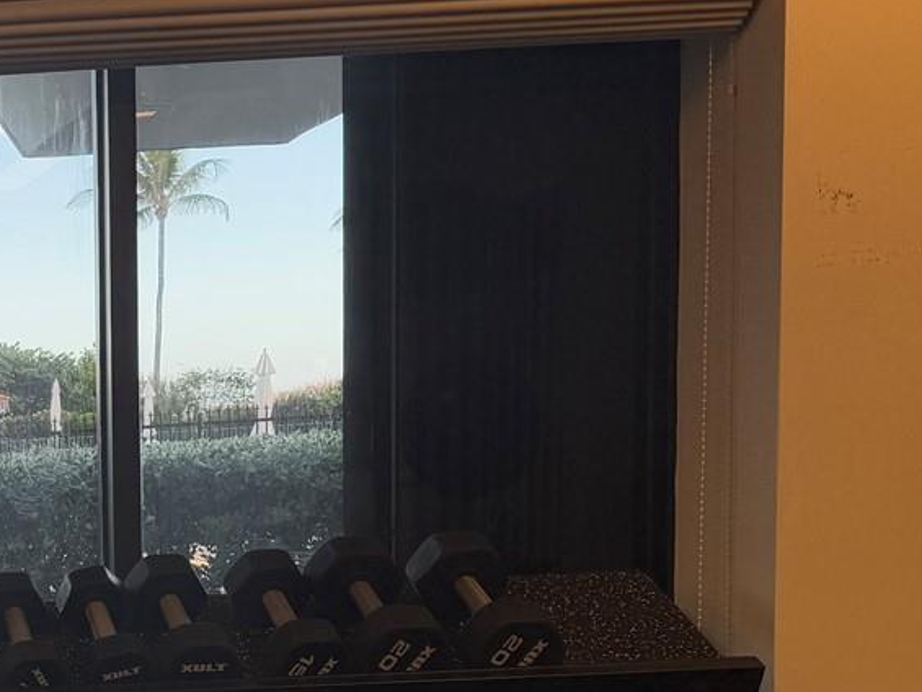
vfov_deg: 21.1
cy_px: 633
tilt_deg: -6.1
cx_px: -364
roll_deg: +3.0
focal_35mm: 68
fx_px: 1812
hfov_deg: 24.0
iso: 80
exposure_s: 1/604
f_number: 1.78
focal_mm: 6.76
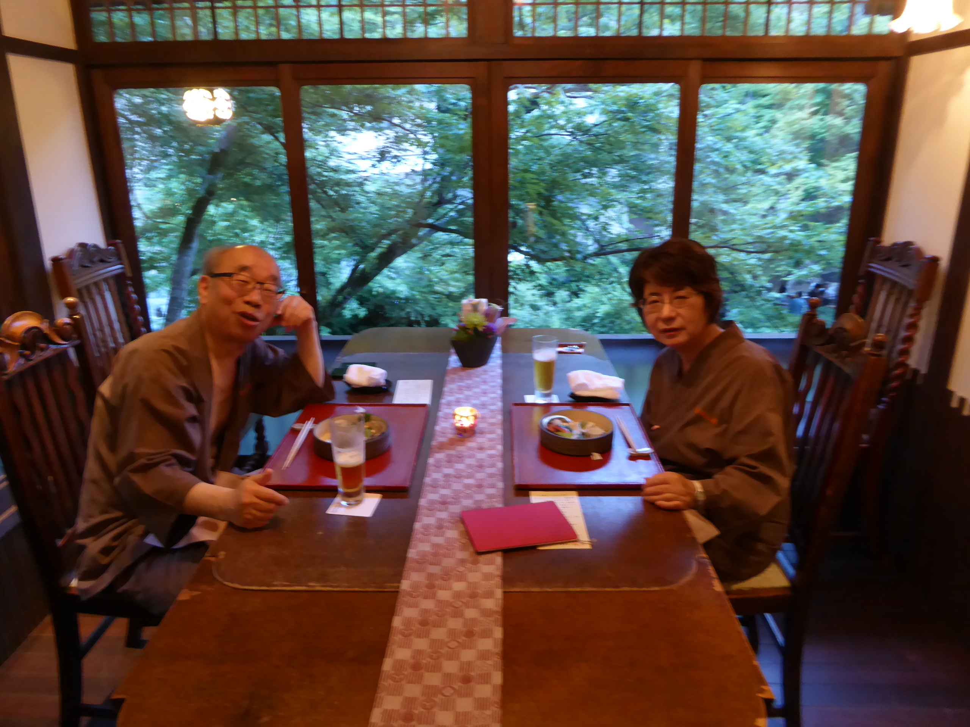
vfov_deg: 54.9
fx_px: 701
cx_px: 485
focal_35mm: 25
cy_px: 364
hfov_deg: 69.4
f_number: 3.3
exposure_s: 1/5
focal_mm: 4.3
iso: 400
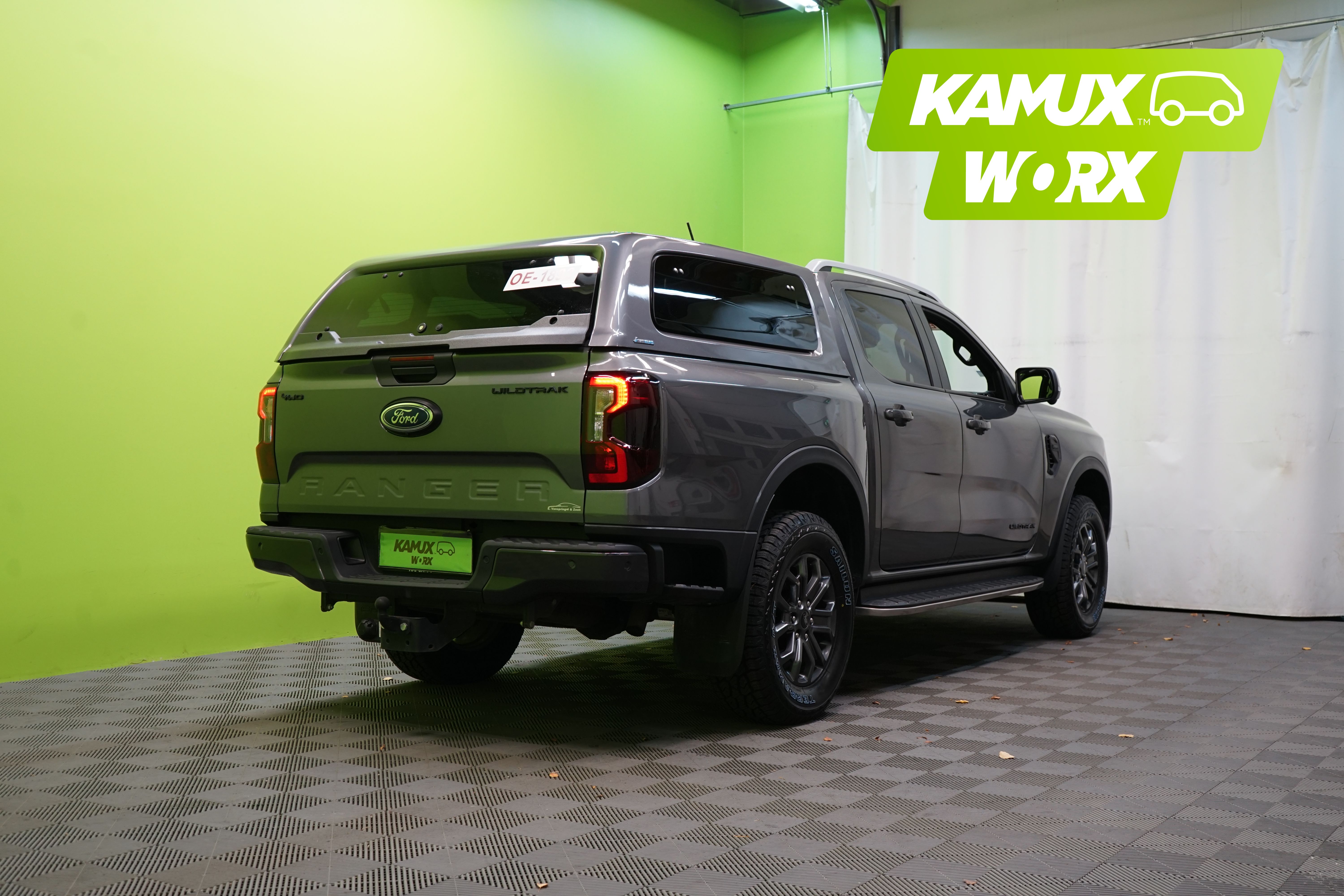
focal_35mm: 38
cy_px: 448
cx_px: 672
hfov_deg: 50.7
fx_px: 1419
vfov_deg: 35.1
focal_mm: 38
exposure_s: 1/50
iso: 640
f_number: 5.6
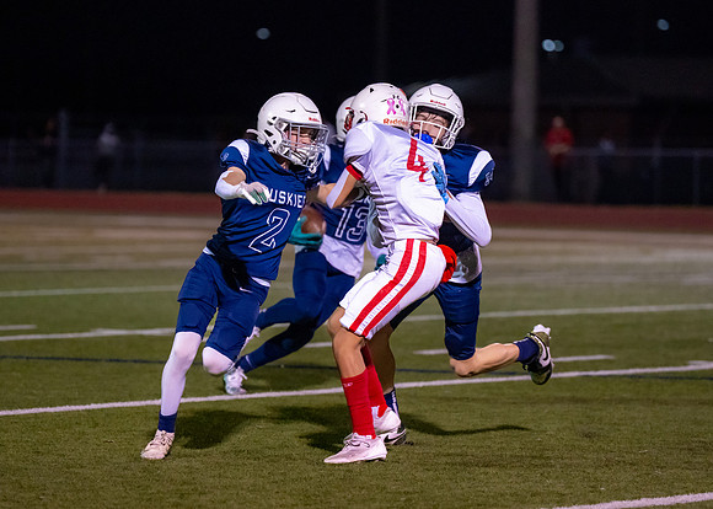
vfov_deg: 7.1
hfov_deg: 10.0
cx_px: 320
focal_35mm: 202
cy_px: 251
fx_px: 4088
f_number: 2.8
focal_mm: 149
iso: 6400
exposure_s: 1/1250
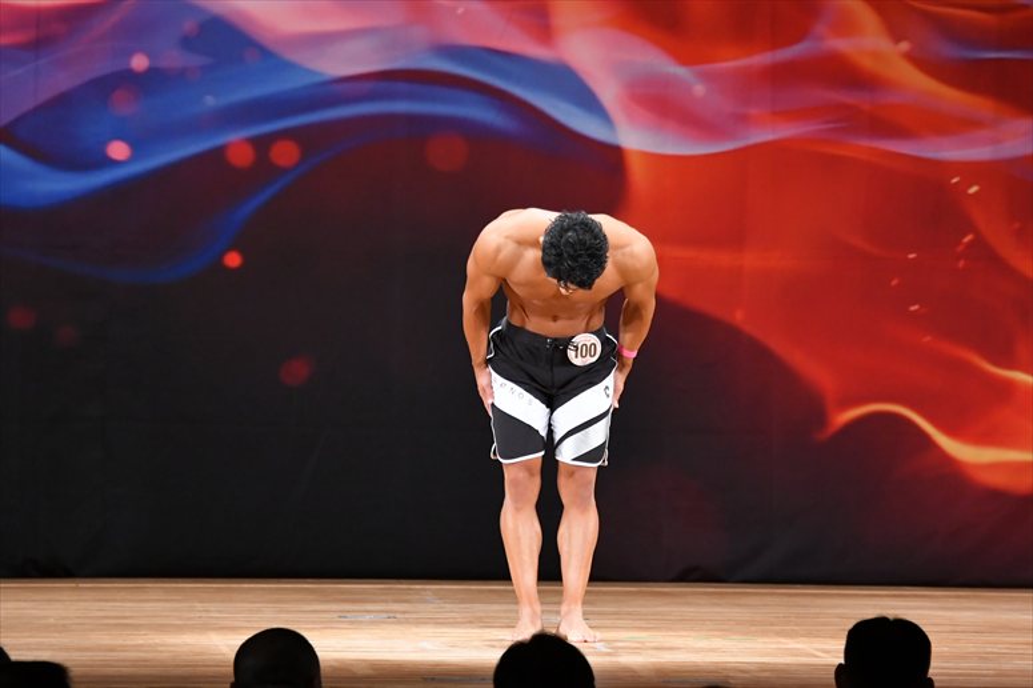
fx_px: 7314
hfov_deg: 8.1
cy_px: 344
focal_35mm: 255
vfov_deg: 5.4
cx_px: 516
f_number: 5.6
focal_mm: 170
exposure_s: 1/400
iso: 3200
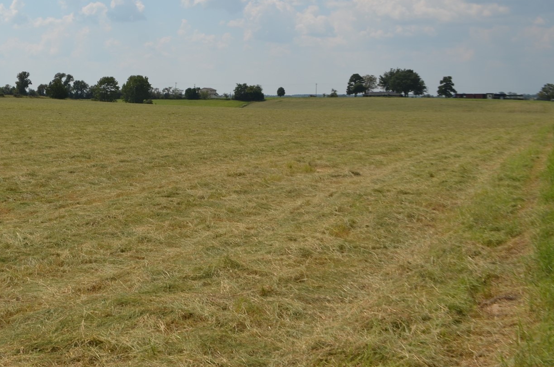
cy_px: 134
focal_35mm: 48
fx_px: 737
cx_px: 95
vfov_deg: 27.8
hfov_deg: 39.3
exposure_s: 1/320
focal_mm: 18
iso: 100
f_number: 9
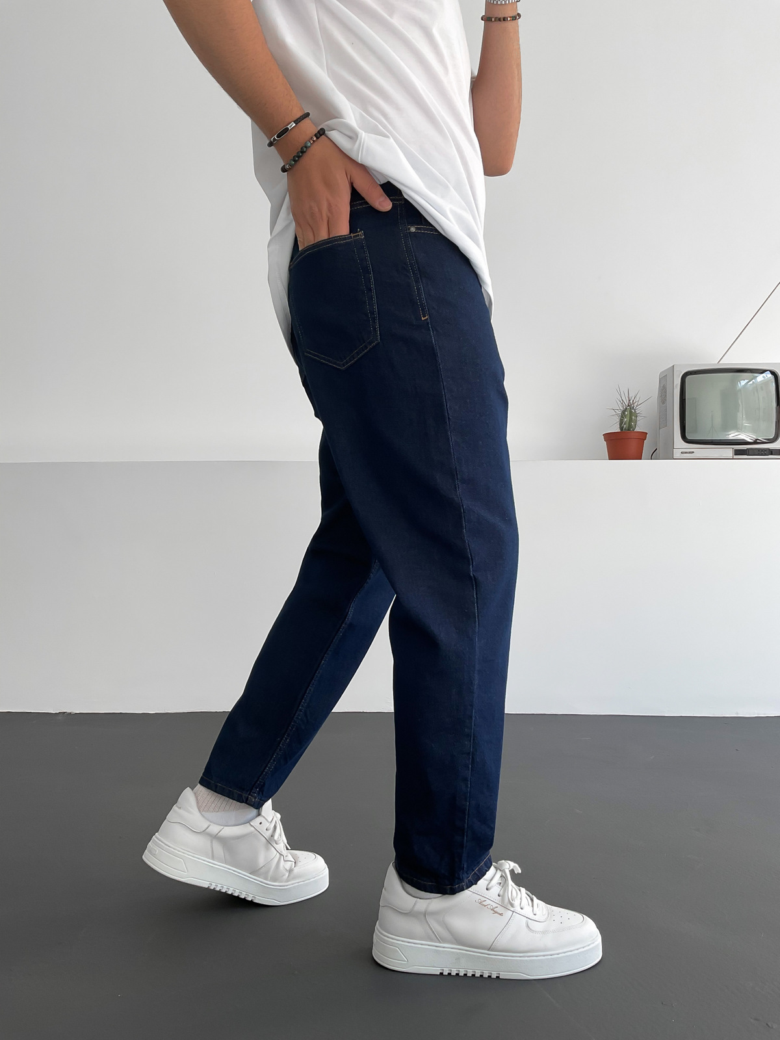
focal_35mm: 29
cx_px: 390
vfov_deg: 61.7
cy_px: 520
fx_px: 871
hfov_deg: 48.2
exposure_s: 1/120
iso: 20
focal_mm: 3
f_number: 1.8
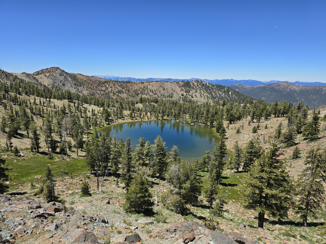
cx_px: 163
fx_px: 217
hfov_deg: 73.9
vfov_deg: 58.9
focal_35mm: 23
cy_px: 122
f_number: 1.7
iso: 12
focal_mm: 6.3
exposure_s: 1/807
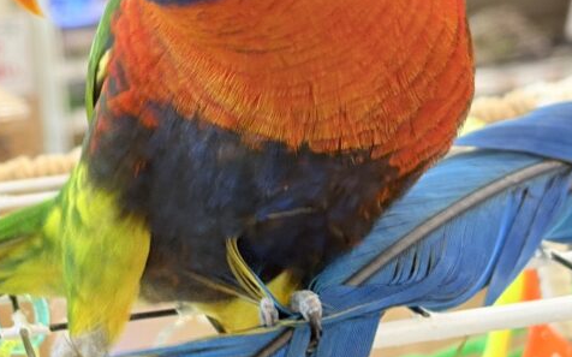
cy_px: 17
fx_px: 2166
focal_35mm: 139
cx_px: 130
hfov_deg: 15.0
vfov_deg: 9.4
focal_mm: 5.96
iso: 64
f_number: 1.6
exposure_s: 1/60
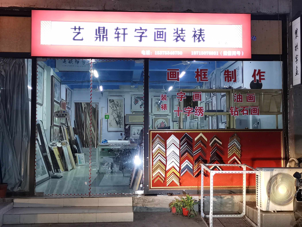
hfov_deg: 41.2
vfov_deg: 31.5
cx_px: 151
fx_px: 401
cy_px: 114
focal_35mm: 46
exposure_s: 1/50
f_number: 1.8
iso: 200
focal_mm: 5.58
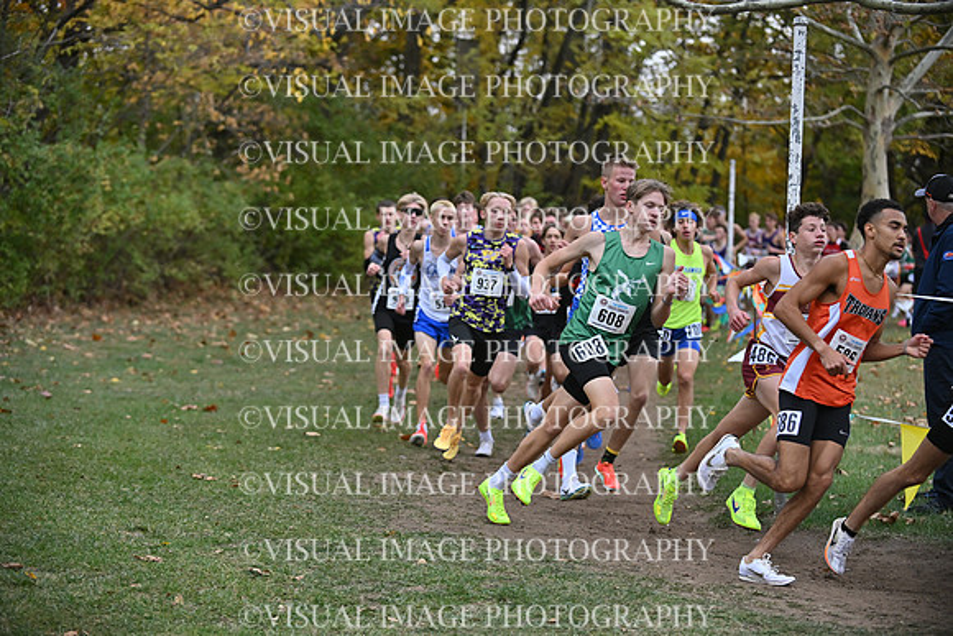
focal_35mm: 90
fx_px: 2383
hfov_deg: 22.6
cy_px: 318
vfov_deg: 15.2
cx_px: 476
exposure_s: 1/4000
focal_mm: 90
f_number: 3.5
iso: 1000
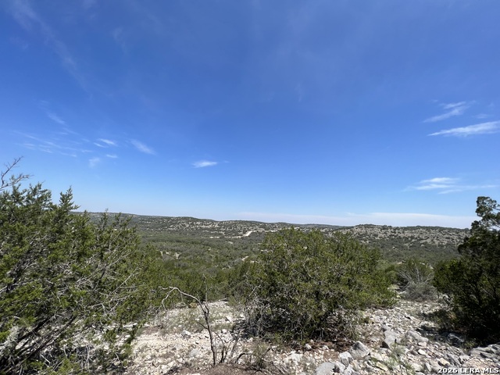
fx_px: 188
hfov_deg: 106.2
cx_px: 250
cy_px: 188
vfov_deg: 89.9
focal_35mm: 13
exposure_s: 1/2016
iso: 32
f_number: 1.8
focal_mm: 1.57
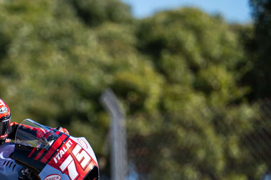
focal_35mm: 1104
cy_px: 182
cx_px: -33
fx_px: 8309
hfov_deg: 1.9
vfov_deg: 1.2
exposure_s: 1/4000
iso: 250
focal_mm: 420
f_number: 4
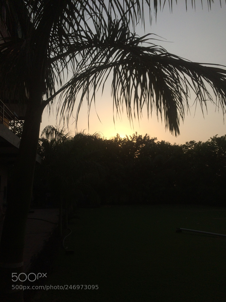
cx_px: 113
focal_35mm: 29
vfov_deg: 61.7
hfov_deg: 48.2
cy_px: 151
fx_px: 252
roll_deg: +2.4
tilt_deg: +7.2
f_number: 2.2
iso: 40
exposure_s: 1/5128
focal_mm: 4.15
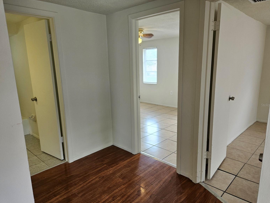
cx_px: 137
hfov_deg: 71.6
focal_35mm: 24
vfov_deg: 56.8
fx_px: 187
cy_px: 105
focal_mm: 5.4
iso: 125
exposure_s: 1/120
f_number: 1.8
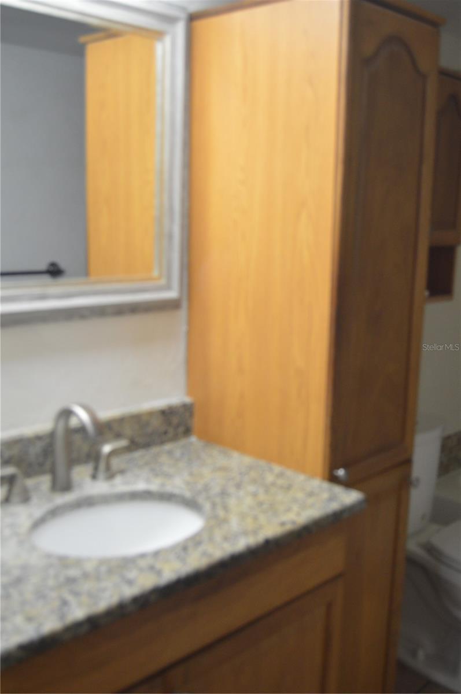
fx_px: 751
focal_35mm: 39
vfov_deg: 49.6
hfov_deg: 34.1
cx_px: 230
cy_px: 347
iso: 800
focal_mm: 26
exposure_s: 1/60
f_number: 4
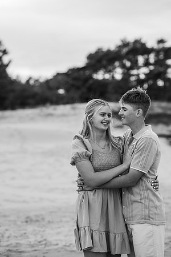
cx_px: 86
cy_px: 128
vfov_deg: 23.9
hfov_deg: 16.1
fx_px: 606
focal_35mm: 85
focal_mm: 85
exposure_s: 1/1600
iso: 200
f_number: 2.8
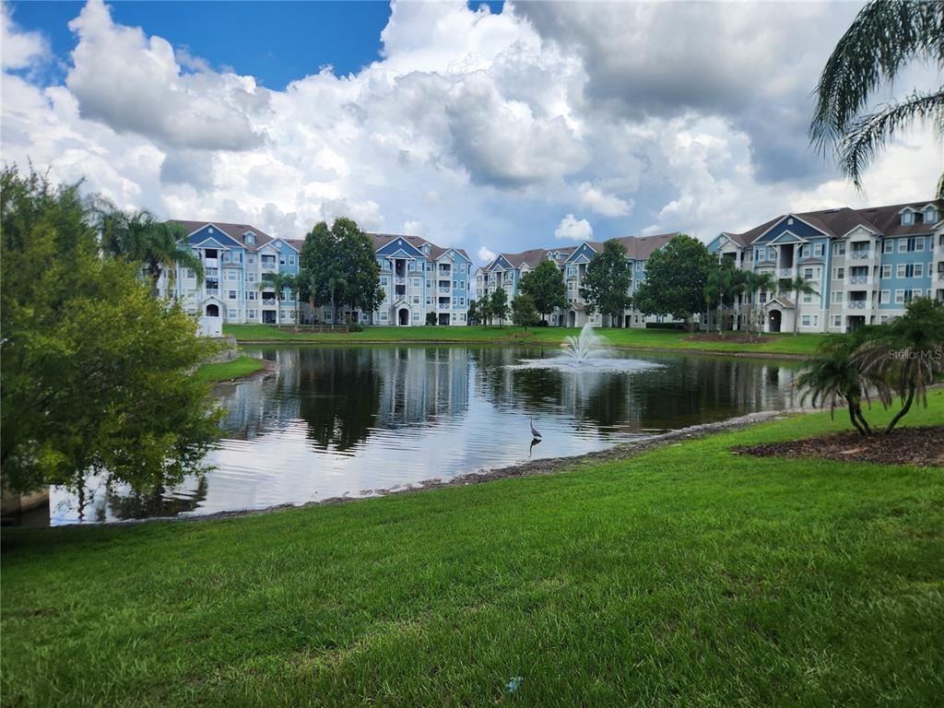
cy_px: 354
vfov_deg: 58.9
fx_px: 627
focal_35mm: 23
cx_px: 472
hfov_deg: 73.9
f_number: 1.8
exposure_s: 1/1973
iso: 20
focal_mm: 5.4
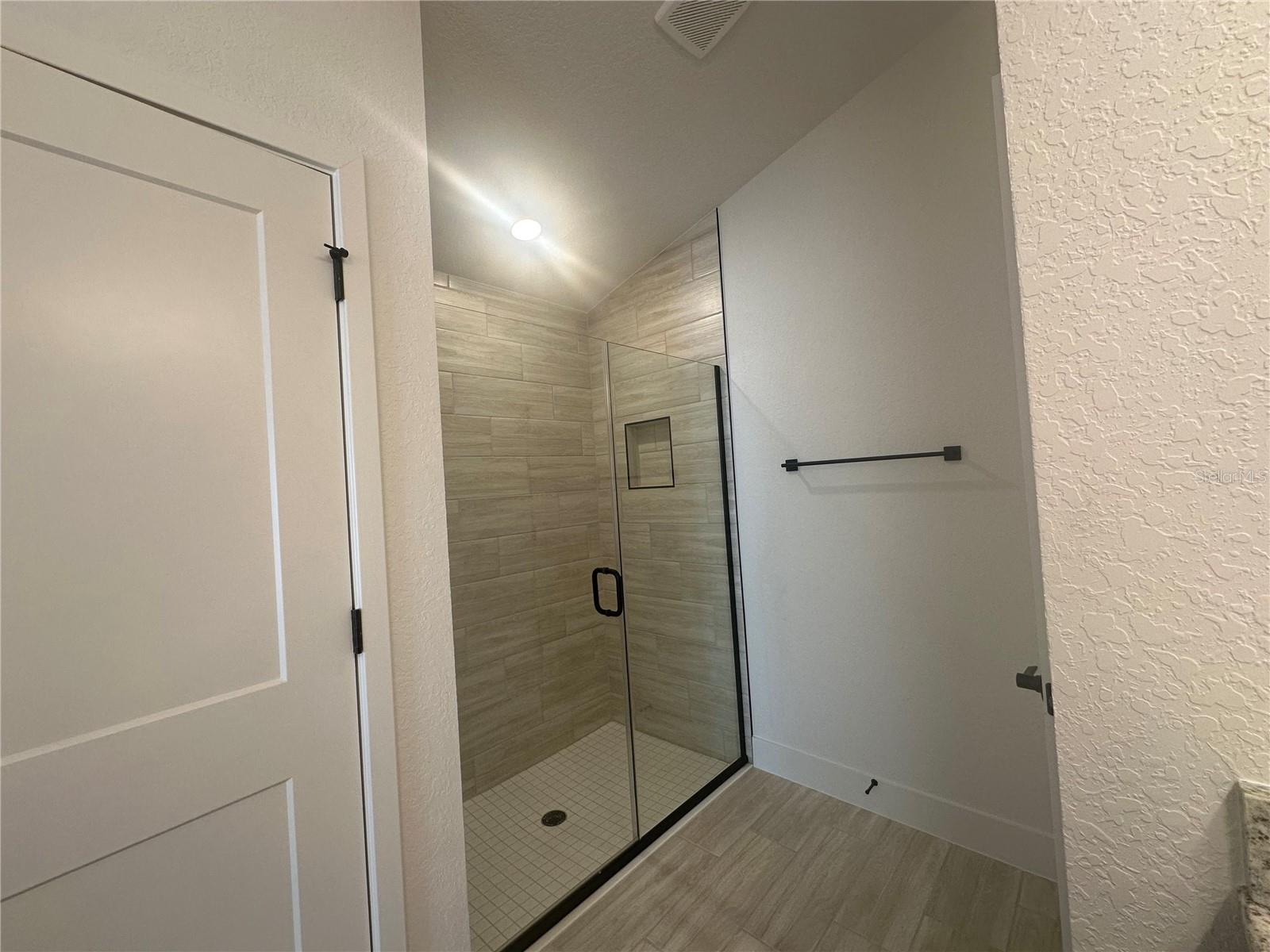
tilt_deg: +1.9
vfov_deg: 85.7
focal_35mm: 14
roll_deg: +3.9
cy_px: 476
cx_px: 635
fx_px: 514
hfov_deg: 102.1
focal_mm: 2.22
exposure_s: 1/120
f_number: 2.2
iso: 160
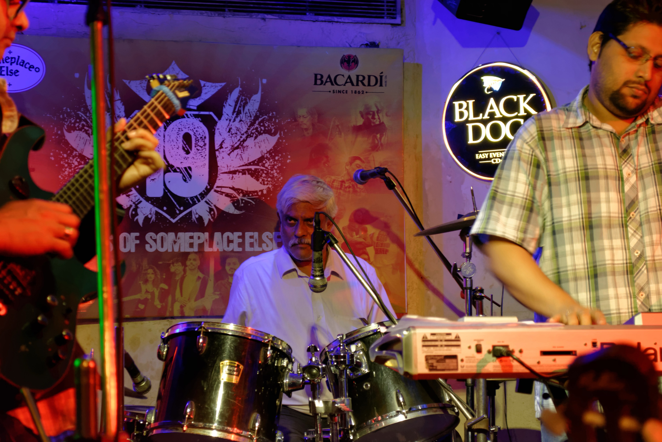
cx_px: 331
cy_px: 221
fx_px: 1517
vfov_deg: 16.6
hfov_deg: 24.6
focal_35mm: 82
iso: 4000
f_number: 5.6
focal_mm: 55
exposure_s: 1/13
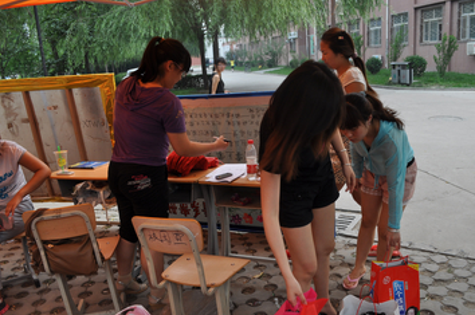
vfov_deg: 40.9
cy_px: 182
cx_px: 262
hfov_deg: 58.7
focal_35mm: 32
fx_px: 422
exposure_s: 1/125
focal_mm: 18
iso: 220
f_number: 5.6
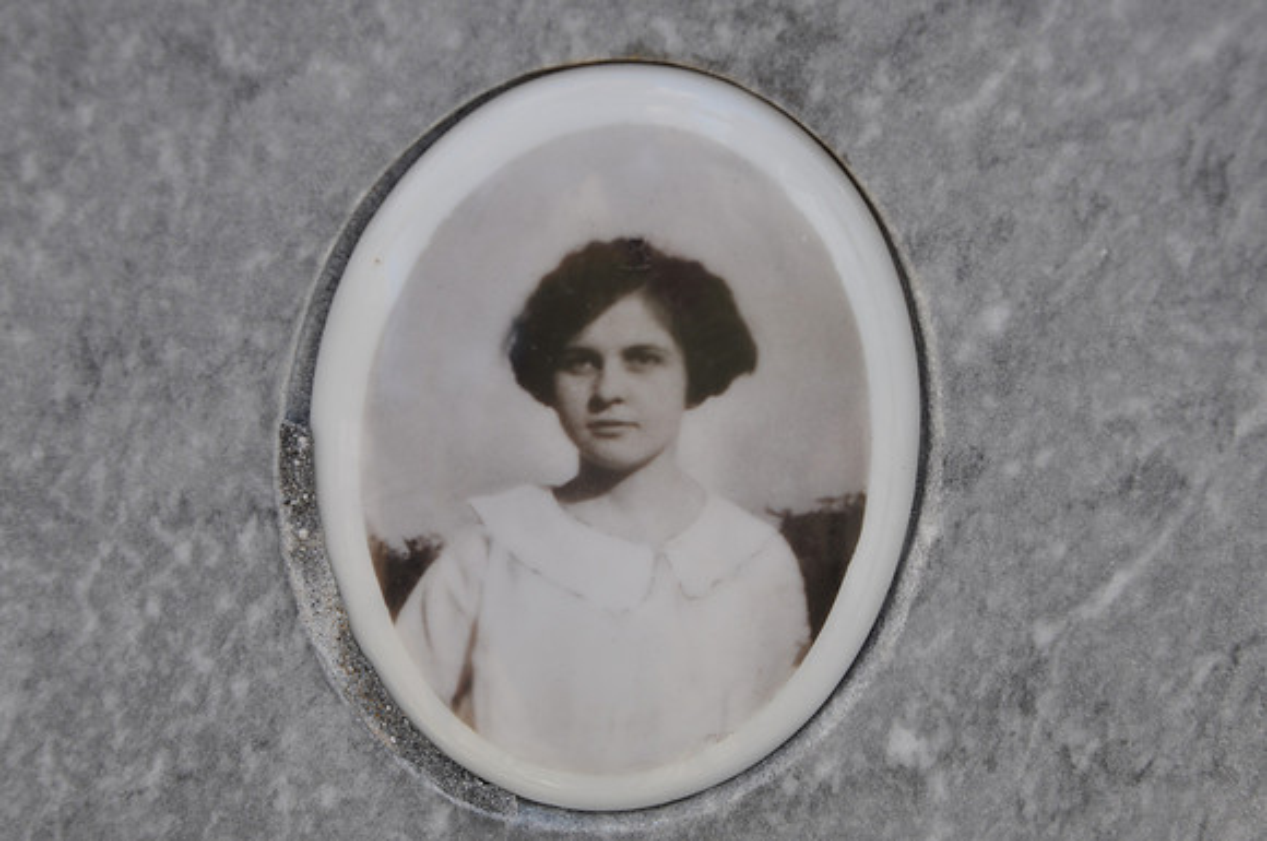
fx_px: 2741
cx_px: 634
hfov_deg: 26.0
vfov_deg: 17.4
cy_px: 420
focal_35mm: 78
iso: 200
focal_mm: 52
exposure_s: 1/80
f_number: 9
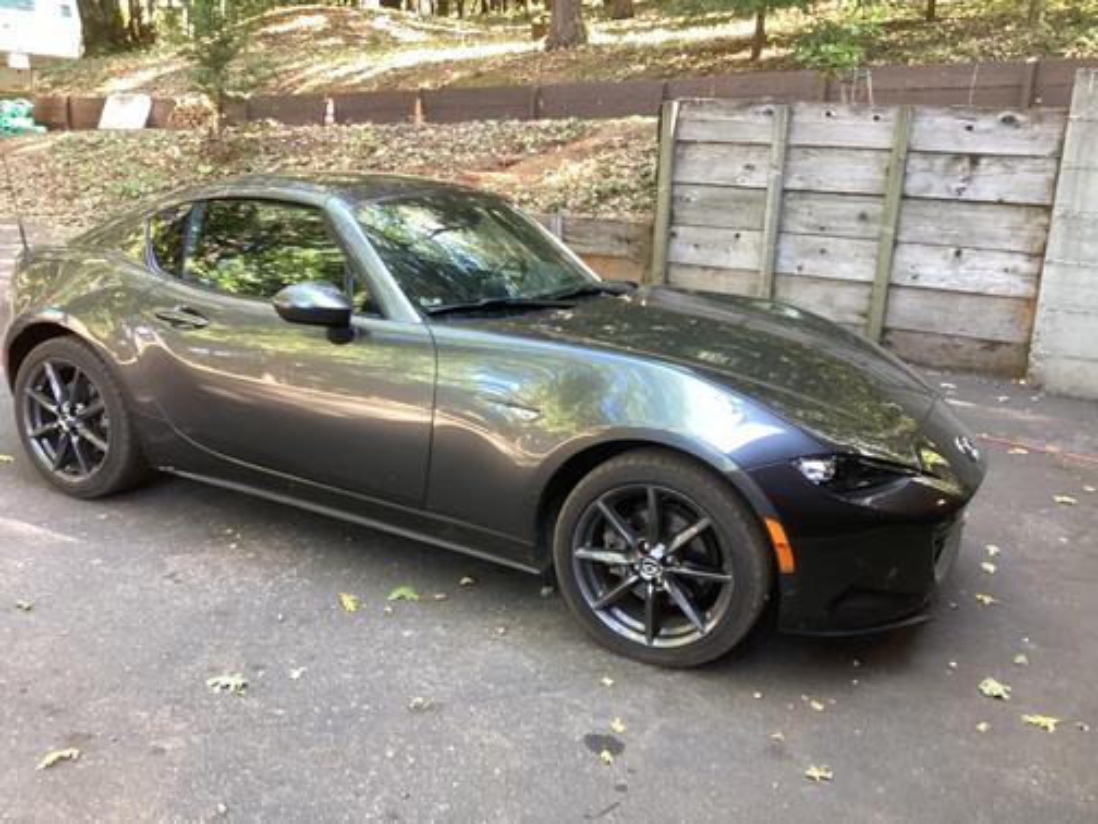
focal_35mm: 31
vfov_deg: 45.4
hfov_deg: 58.4
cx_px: 549
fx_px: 983
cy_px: 412
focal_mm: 3.3
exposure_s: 1/60
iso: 160
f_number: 2.4
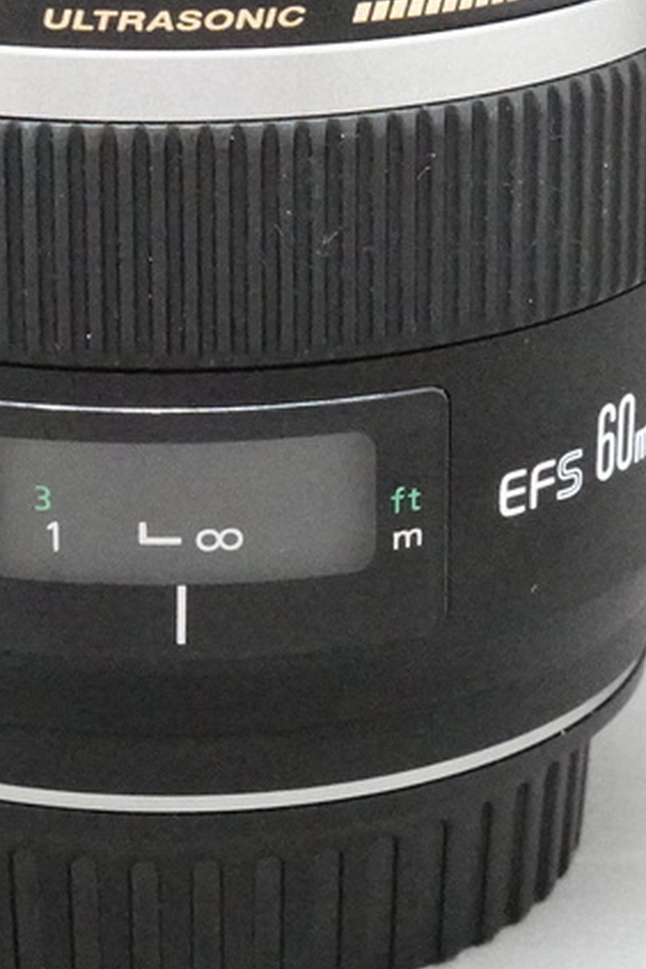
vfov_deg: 12.9
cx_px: 257
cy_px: 238
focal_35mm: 159
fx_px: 4279
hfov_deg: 8.6
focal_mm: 20.69
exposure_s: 1/50
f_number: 8
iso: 6400
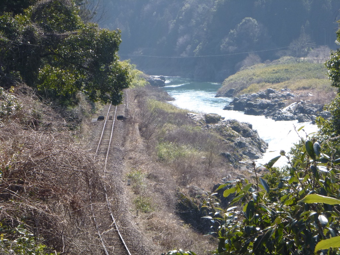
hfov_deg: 19.6
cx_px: 170
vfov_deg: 14.8
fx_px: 982
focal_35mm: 100
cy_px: 128
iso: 100
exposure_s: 1/125
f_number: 5.7
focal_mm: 18
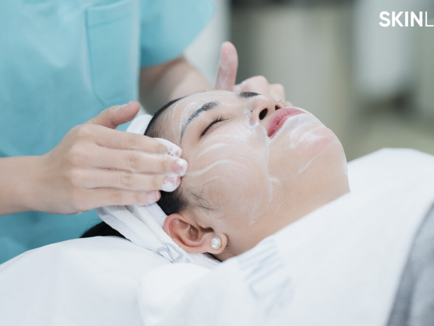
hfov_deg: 9.1
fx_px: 2721
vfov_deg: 6.8
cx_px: 228
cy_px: 163
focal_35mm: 217
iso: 800
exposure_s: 1/250
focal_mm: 200
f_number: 4
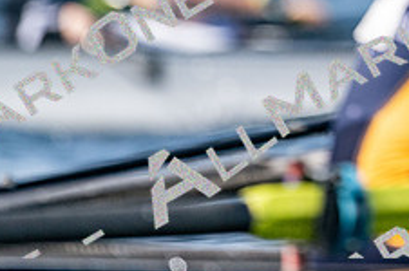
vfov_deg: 0.9
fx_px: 17471
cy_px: -51
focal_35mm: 1540
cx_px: 514
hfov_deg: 1.3
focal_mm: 400
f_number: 4.5
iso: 320
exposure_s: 1/2500
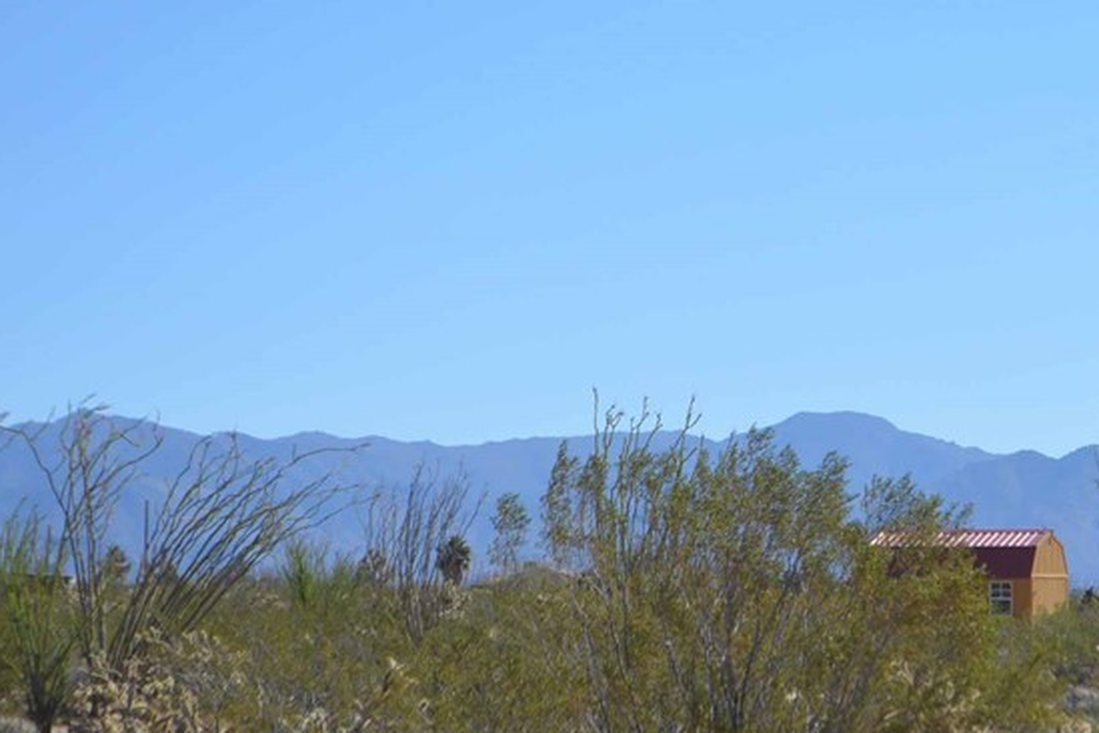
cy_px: 513
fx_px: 4975
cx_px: 883
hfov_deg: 12.5
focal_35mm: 163
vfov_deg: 8.4
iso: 400
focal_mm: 55
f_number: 7.1
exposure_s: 1/1600
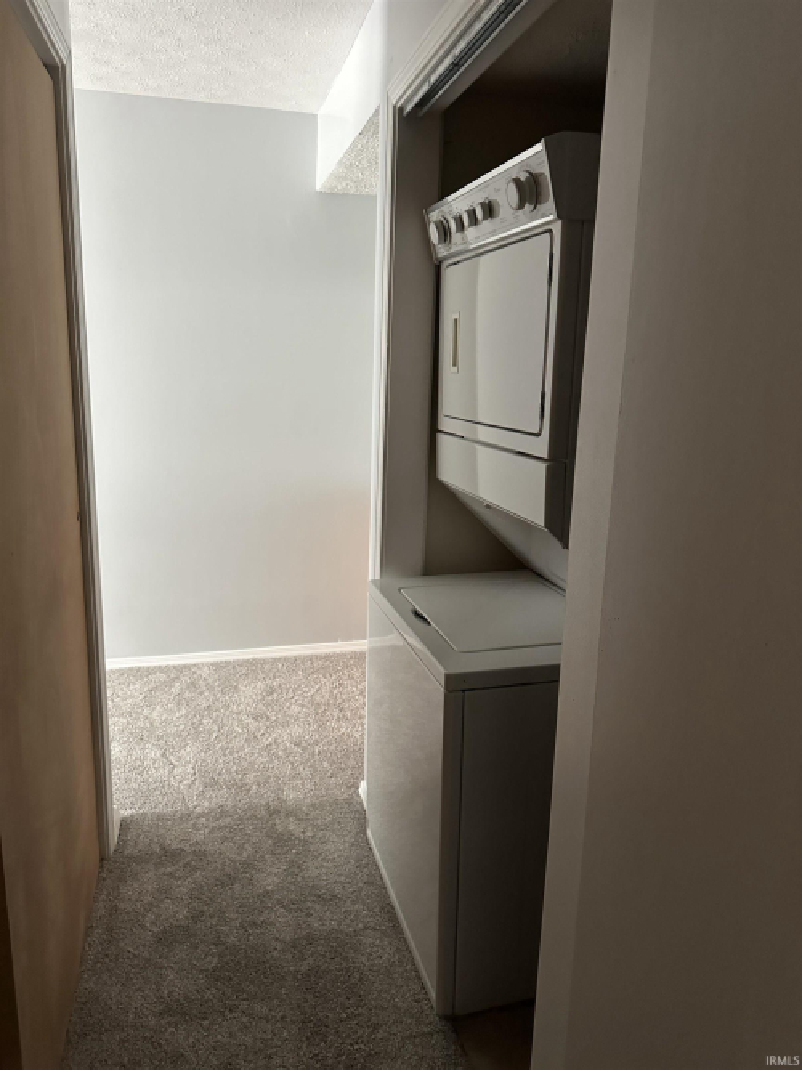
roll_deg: -2.7
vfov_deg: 71.6
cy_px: 535
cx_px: 401
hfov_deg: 56.8
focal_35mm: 24
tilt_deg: -9.9
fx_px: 742
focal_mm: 6.86
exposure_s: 1/40
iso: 640
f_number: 1.78
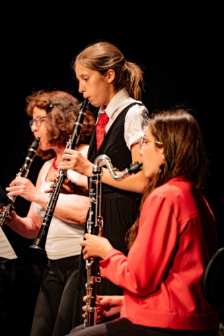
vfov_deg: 7.6
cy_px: 168
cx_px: 112
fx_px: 2522
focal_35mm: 270
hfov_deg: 5.1
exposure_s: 1/160
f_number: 2.8
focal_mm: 180
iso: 1000
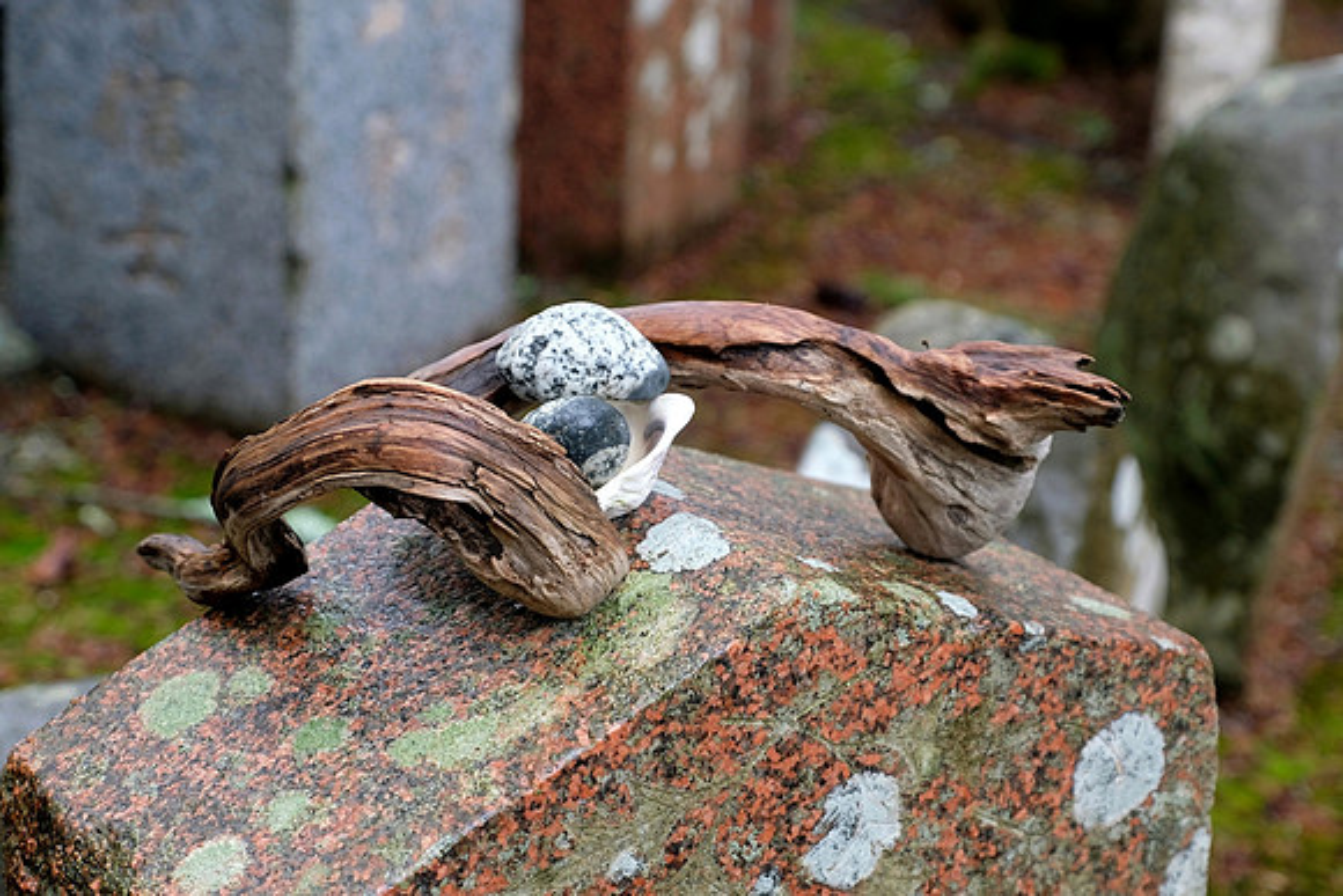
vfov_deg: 18.4
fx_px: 2761
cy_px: 448
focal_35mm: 74
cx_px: 672
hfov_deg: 27.3
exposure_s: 1/8
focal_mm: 49.4
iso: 400
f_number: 5
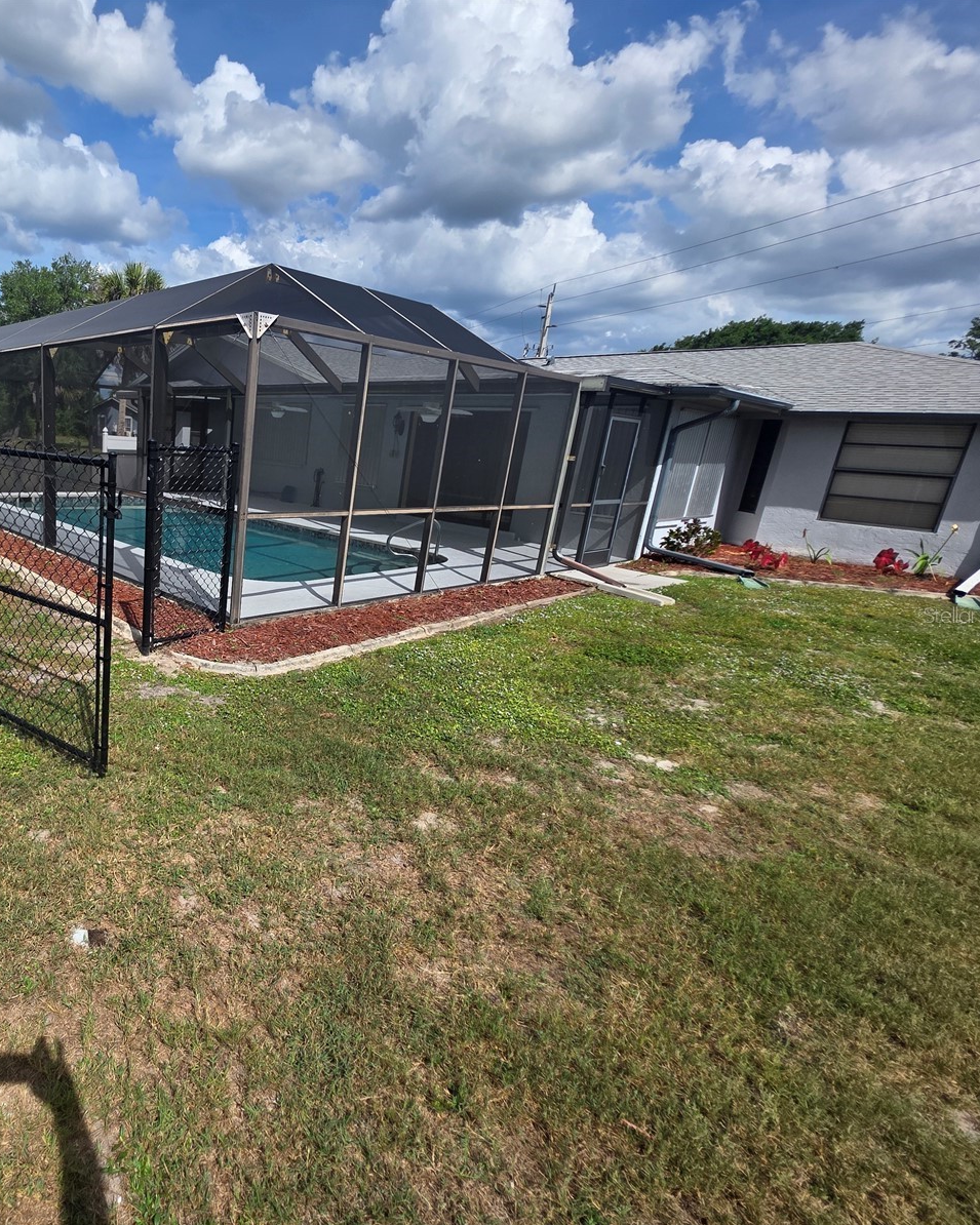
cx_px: 199
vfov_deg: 89.6
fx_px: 616
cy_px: 615
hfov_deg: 69.6
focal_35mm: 17
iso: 40
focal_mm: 2.2
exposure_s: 1/3001
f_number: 1.9
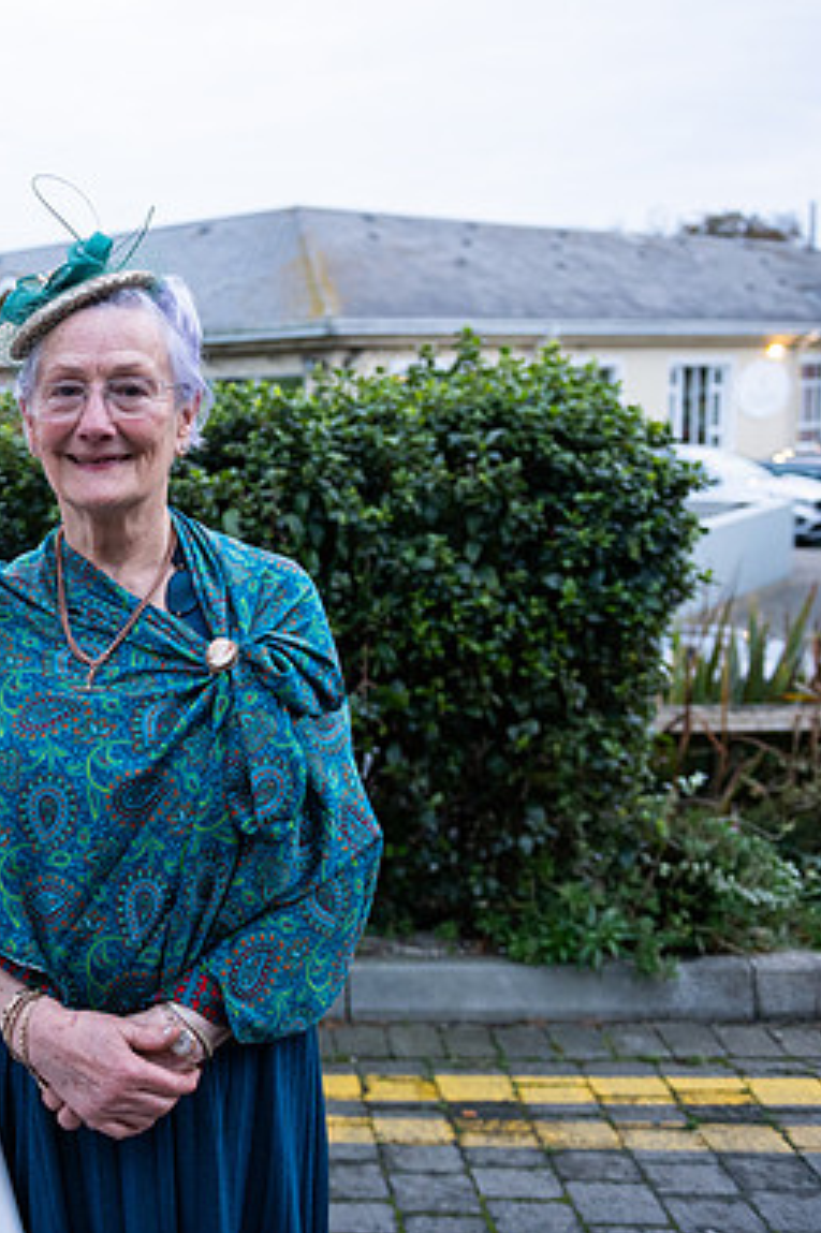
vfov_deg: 41.9
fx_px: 1609
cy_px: 616
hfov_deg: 26.9
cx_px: -23
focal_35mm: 47
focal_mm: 31
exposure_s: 1/160
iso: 640
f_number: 3.5
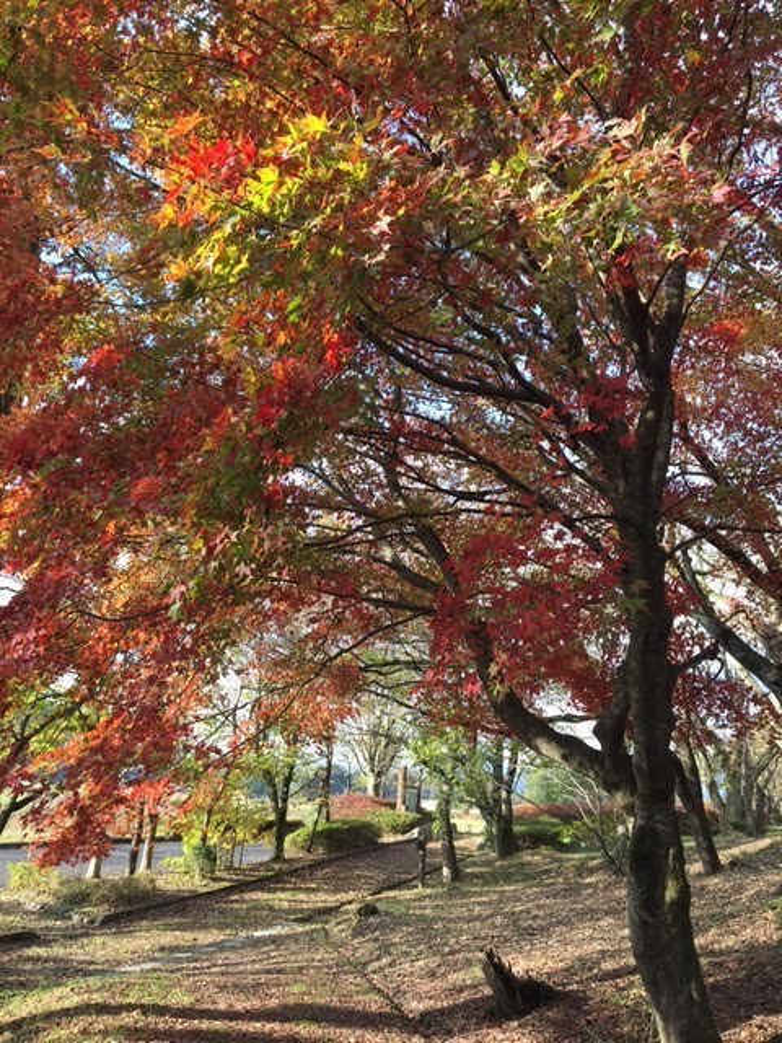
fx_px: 874
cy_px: 522
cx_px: 391
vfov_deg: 61.7
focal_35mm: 29
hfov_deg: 48.2
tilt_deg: +16.8
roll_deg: -3.7
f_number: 2.2
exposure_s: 1/160
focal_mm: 4.15
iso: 25
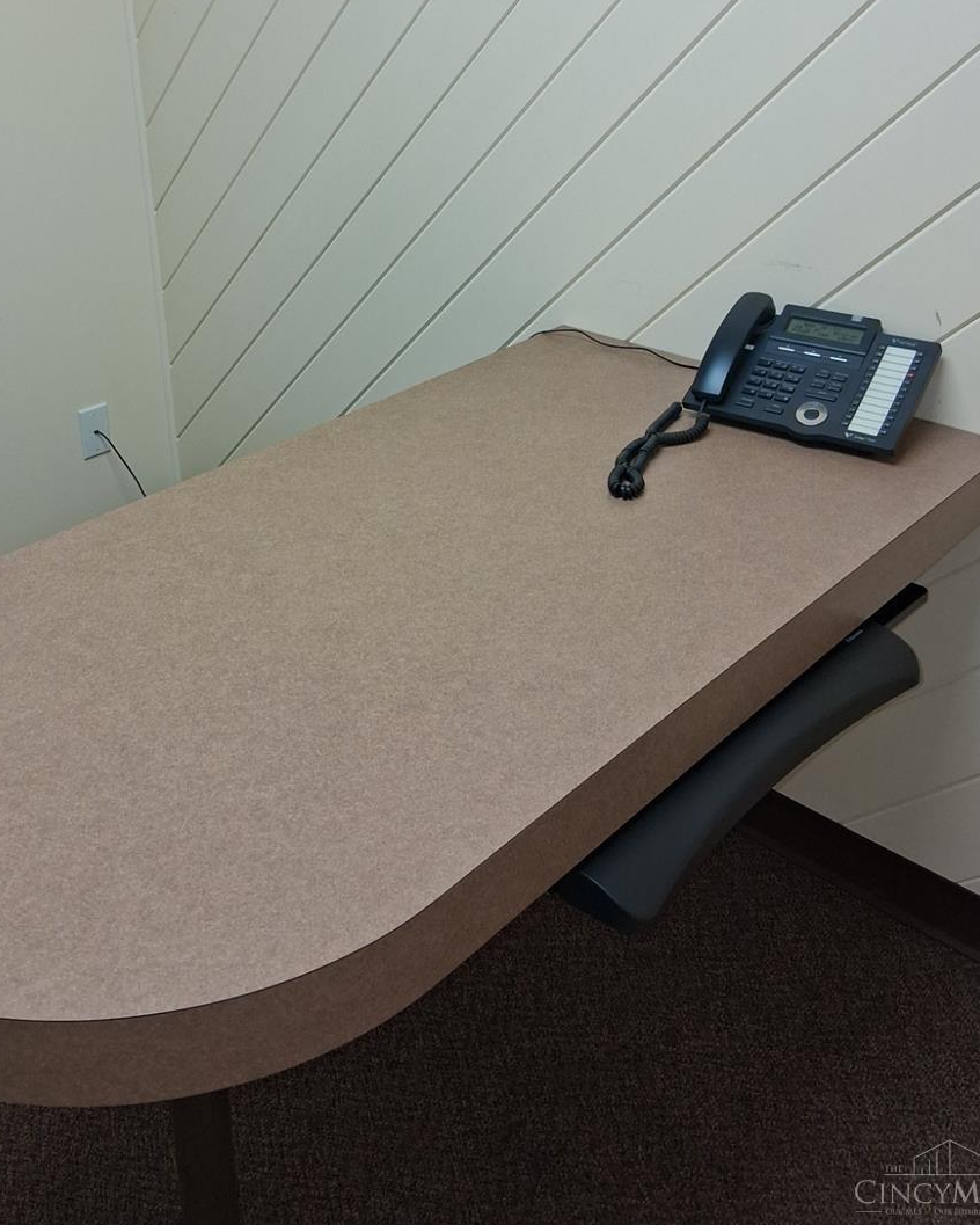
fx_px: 1305
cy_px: 363
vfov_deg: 49.0
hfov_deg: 40.9
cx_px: 381
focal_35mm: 36
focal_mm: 3.98
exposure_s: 1/120
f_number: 1.8
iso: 160
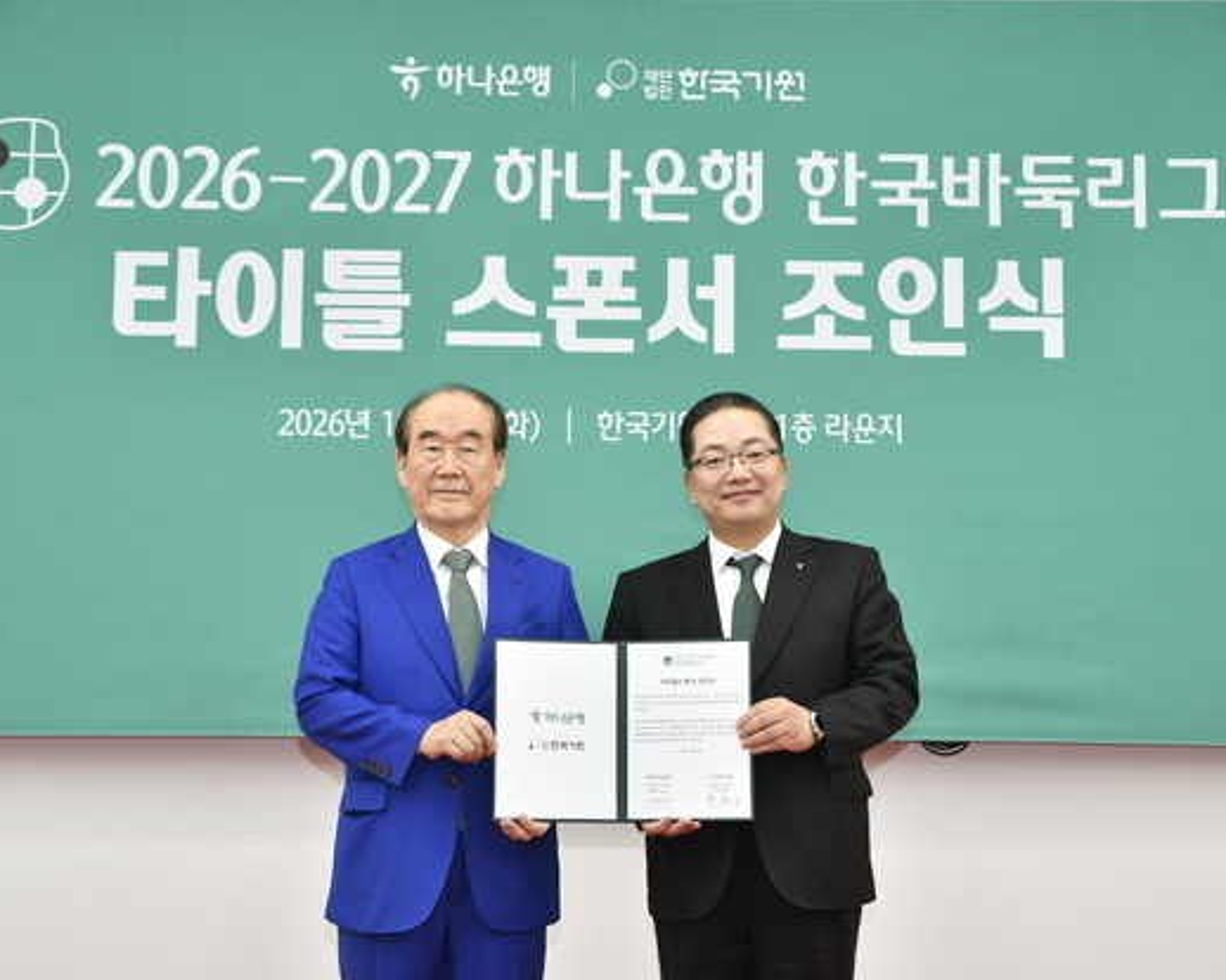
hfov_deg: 28.7
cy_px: 494
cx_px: 608
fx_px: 2394
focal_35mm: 66
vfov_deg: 23.1
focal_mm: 58
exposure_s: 1/100
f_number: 4
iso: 640
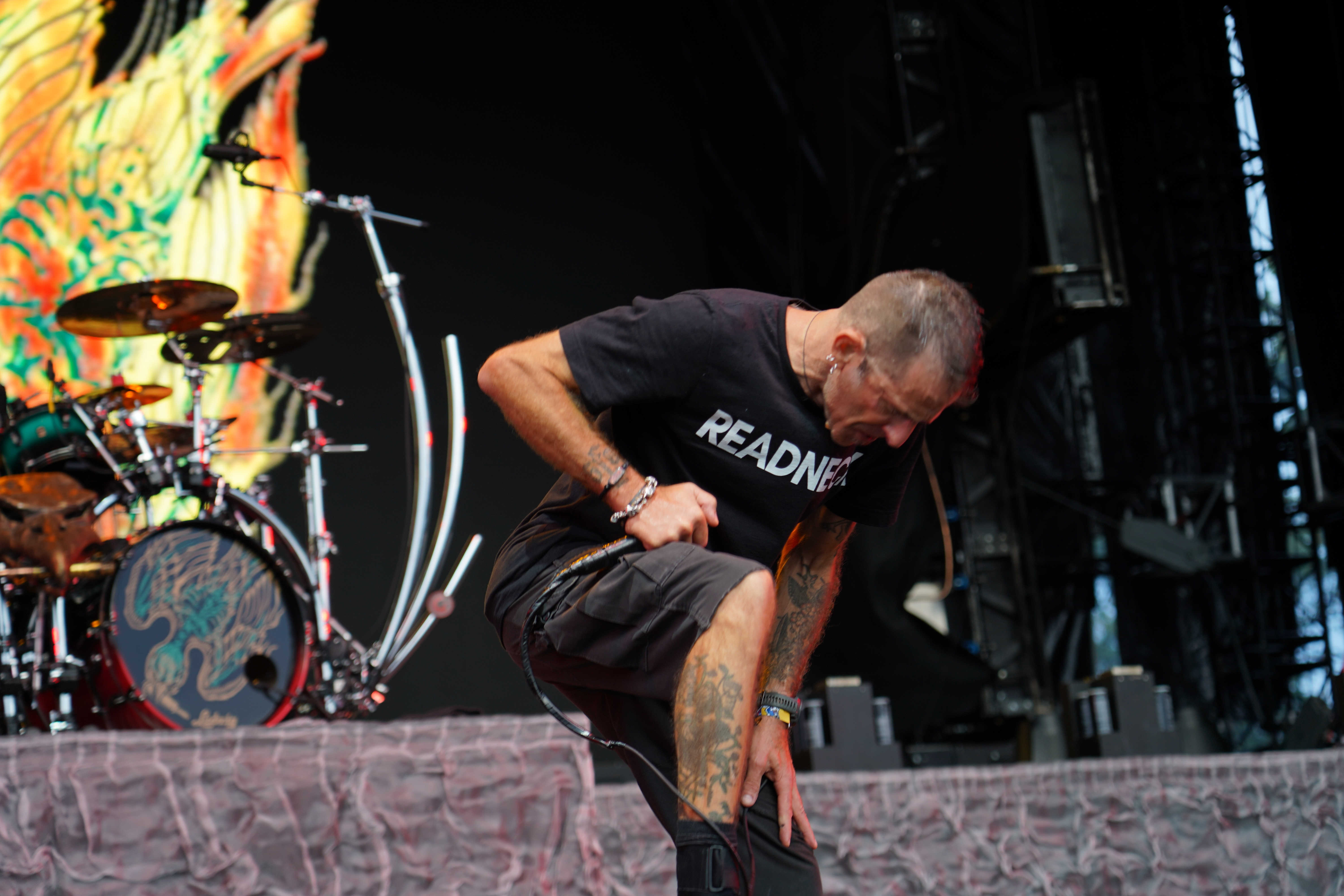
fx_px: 3322
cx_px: 672
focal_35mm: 89
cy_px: 448
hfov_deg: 22.9
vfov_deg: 15.4
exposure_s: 1/100
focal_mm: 89
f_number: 4
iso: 200
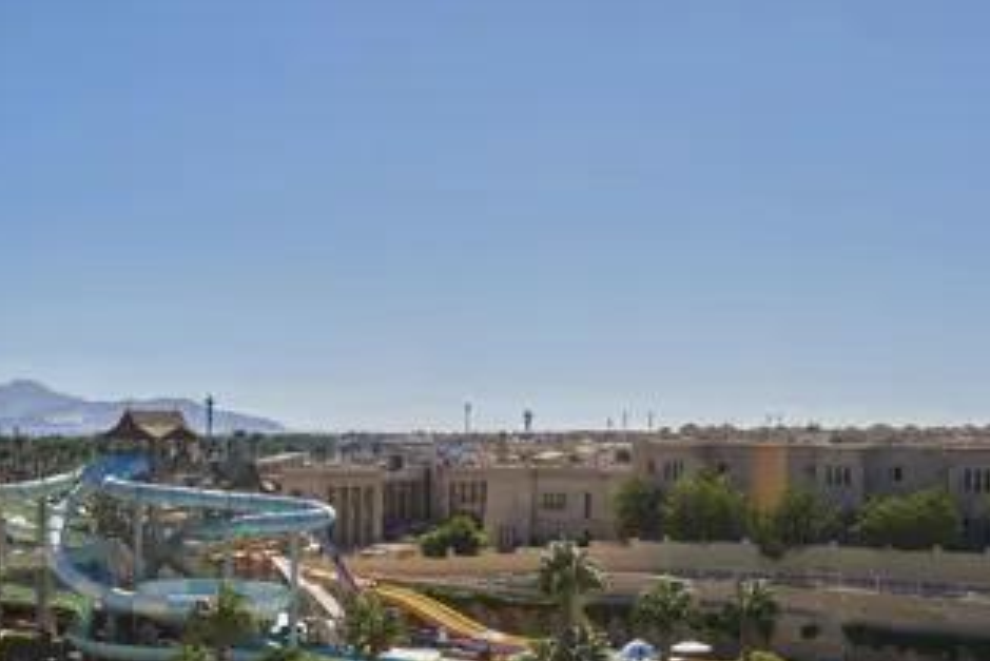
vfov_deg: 24.3
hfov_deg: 36.0
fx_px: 1513
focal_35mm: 55
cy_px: 506
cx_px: 354
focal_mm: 35
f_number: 16
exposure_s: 1/60
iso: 100
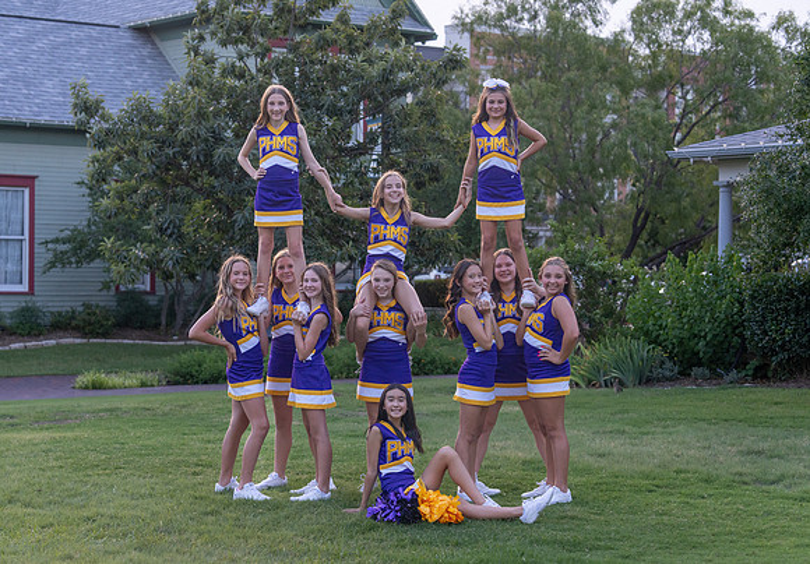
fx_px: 1715
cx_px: 372
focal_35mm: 75
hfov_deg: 26.6
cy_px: 290
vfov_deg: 18.7
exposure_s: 1/400
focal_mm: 70
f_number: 4
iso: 1250
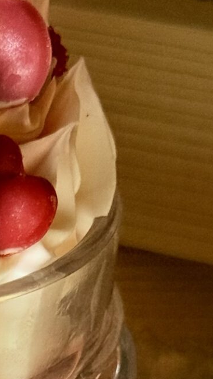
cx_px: -123
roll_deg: -0.8
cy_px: 583
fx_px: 2067
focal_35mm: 206
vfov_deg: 10.1
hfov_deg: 5.8
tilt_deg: -38.3
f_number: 1.78
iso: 80
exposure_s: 1/1980
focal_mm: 6.76
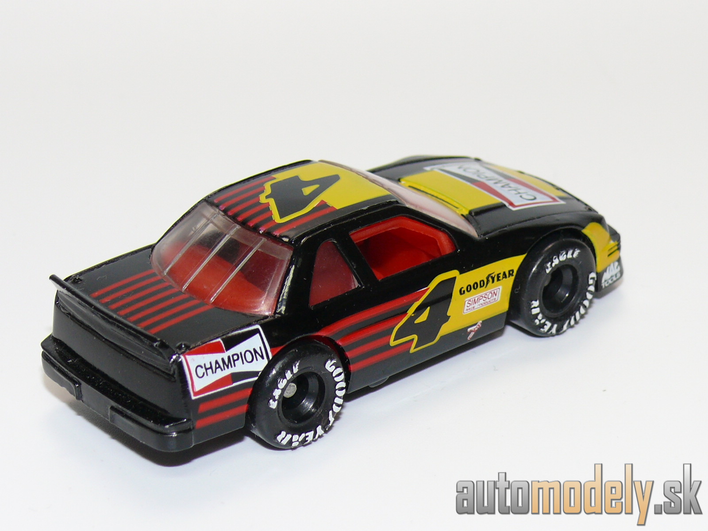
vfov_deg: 13.2
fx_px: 2291
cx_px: 354
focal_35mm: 112
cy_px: 266
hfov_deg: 17.6
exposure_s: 1/30
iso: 100
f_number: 4
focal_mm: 14.1
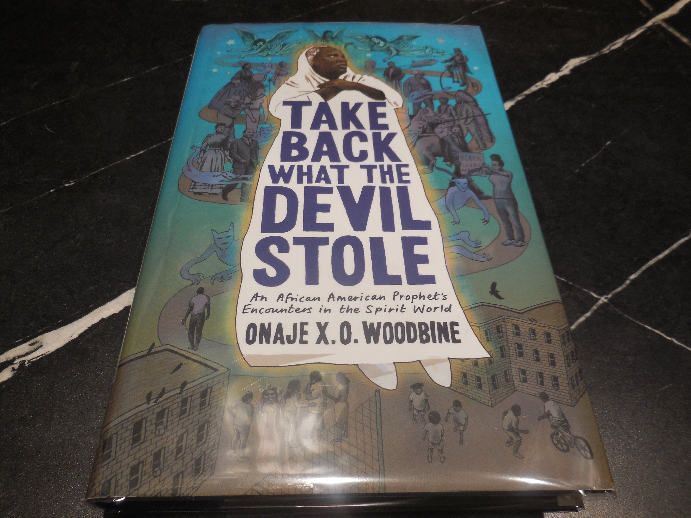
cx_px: 346
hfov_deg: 69.4
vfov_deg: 54.9
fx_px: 499
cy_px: 259
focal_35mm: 25
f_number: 3.1
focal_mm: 4.5
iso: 125
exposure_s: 1/60
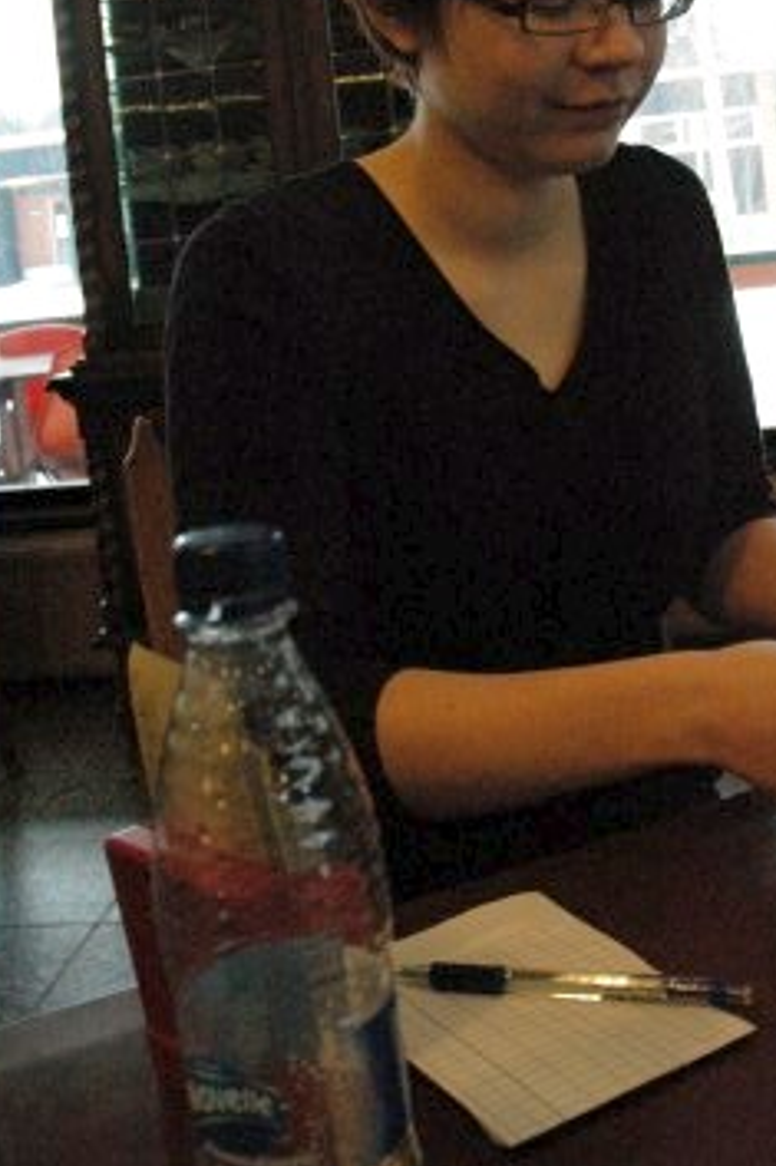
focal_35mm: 46
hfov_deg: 28.9
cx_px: 561
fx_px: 1489
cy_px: 258
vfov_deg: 41.2
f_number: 5
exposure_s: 1/125
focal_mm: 18
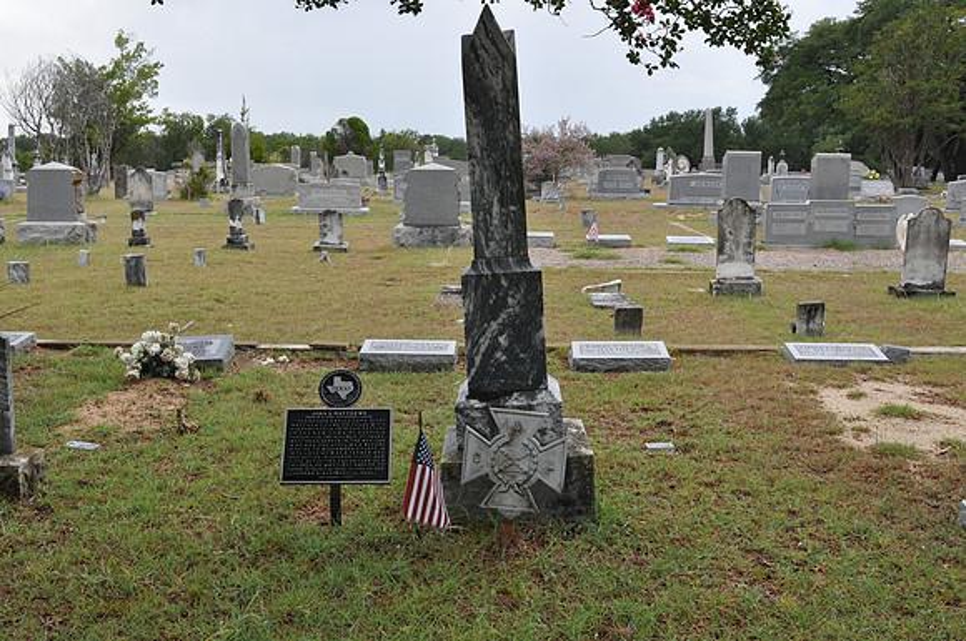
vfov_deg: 36.8
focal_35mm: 36
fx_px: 965
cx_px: 483
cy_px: 320
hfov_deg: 53.2
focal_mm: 24
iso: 800
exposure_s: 1/400
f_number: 10
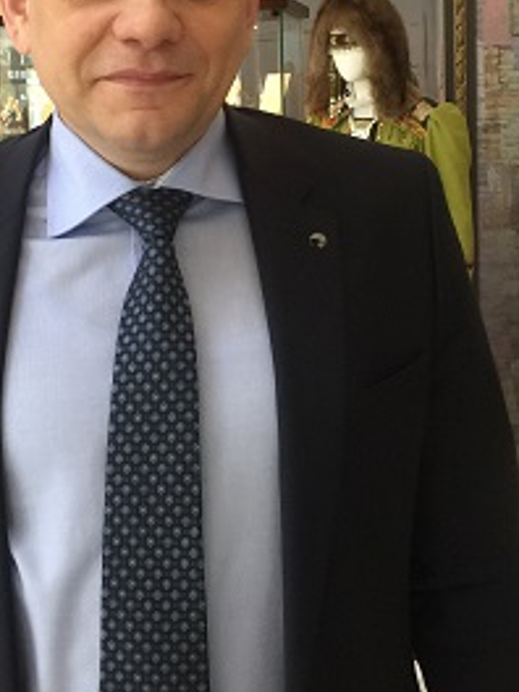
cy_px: 244
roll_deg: +2.8
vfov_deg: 34.7
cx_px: 177
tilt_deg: -5.9
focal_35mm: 55
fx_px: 1099
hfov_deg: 26.4
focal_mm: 4.15
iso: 100
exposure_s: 1/17
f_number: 2.2
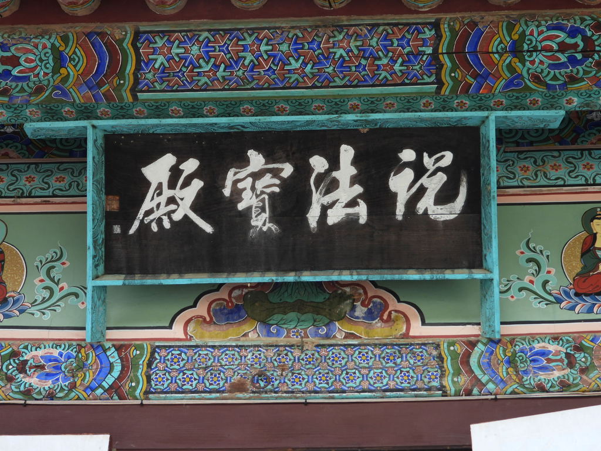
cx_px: 300
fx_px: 1215
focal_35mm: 70
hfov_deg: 27.8
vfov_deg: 21.0
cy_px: 226
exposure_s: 1/125
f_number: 3.5
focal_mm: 12.6
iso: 100
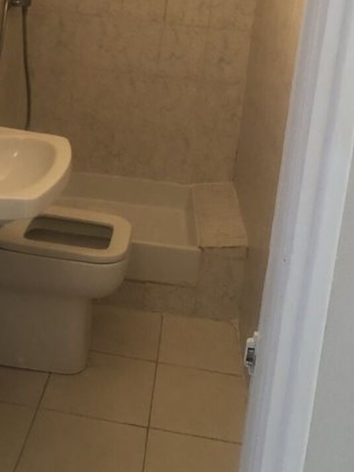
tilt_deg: -8.3
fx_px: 709
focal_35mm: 52
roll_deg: -5.2
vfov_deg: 34.8
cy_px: 52
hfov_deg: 27.9
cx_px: 120
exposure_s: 1/17
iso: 100
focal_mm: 3.99
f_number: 1.8
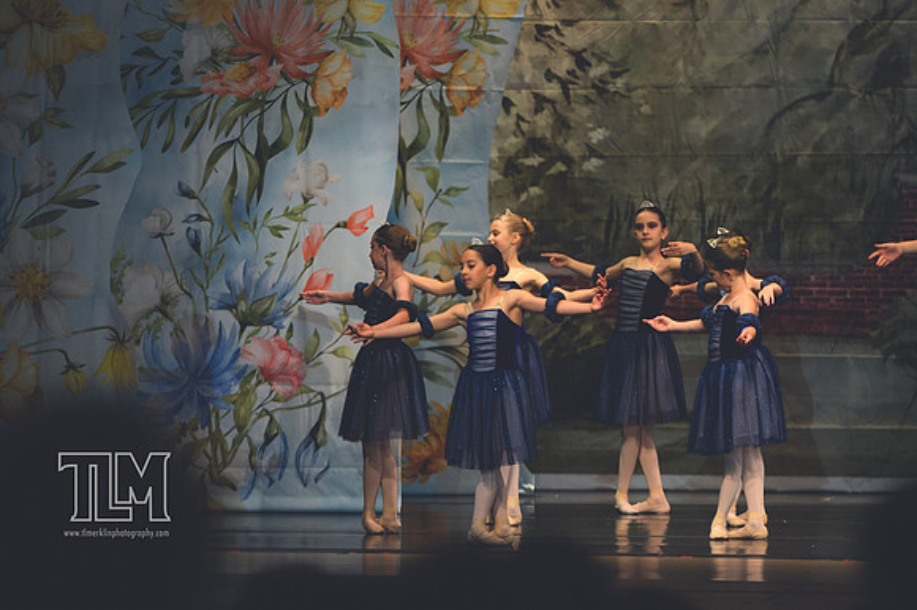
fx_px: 6288
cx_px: 458
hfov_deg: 8.3
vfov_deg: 5.6
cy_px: 305
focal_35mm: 247
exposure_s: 1/500
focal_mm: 165
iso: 900
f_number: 2.8
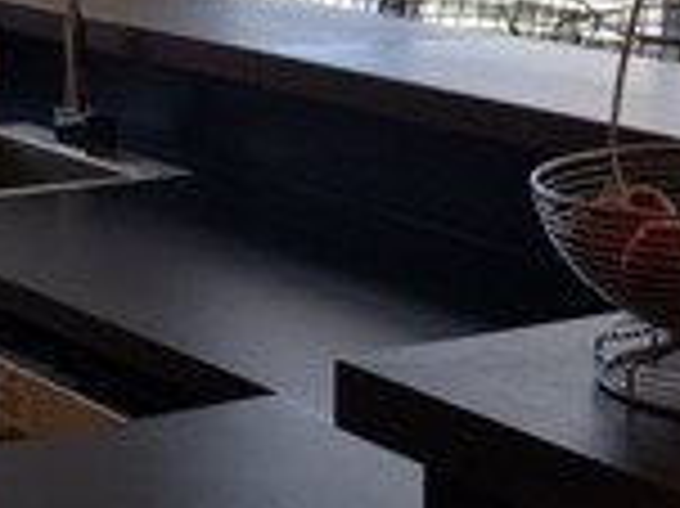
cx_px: 450
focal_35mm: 123
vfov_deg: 11.9
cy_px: -18
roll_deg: -0.3
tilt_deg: -3.2
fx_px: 2414
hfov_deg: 16.0
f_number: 2.2
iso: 25
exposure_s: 1/311
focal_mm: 4.15
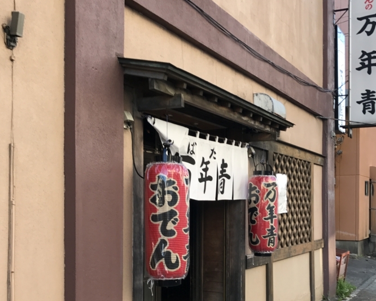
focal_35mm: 42
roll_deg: +1.9
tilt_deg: -2.2
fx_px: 467
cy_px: 209
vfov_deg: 35.2
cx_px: 216
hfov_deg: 43.7
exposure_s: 1/220
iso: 20
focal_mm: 3.99
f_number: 1.8
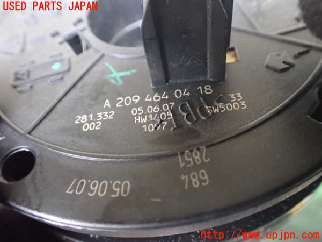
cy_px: 121
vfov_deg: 46.8
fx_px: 279
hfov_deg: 60.0
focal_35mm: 30
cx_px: 161
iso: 1250
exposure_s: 1/30
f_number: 2.3
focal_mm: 5.4
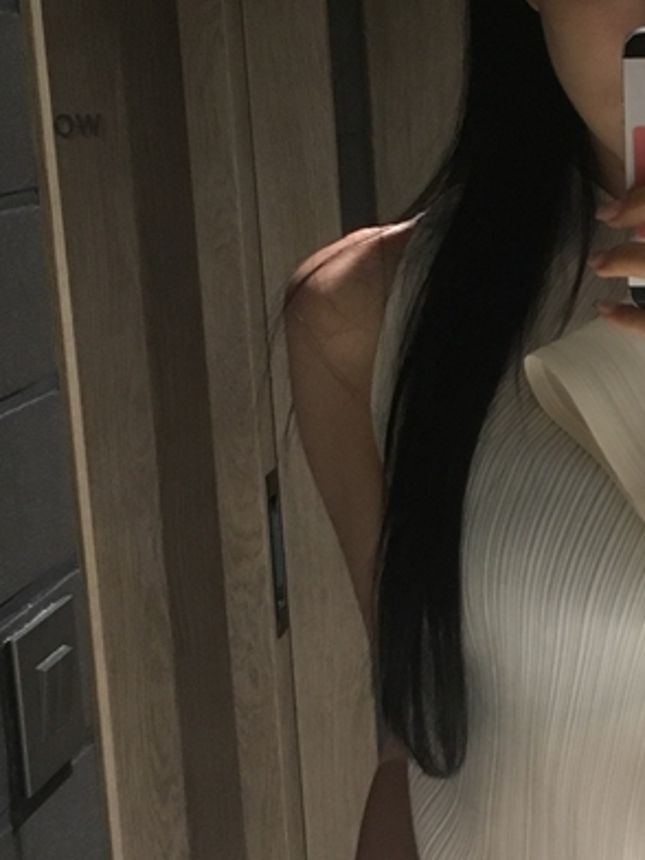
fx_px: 1963
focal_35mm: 79
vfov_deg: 24.7
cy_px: 451
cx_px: 687
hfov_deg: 18.1
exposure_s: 1/24
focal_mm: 4.15
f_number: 2.2
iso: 200
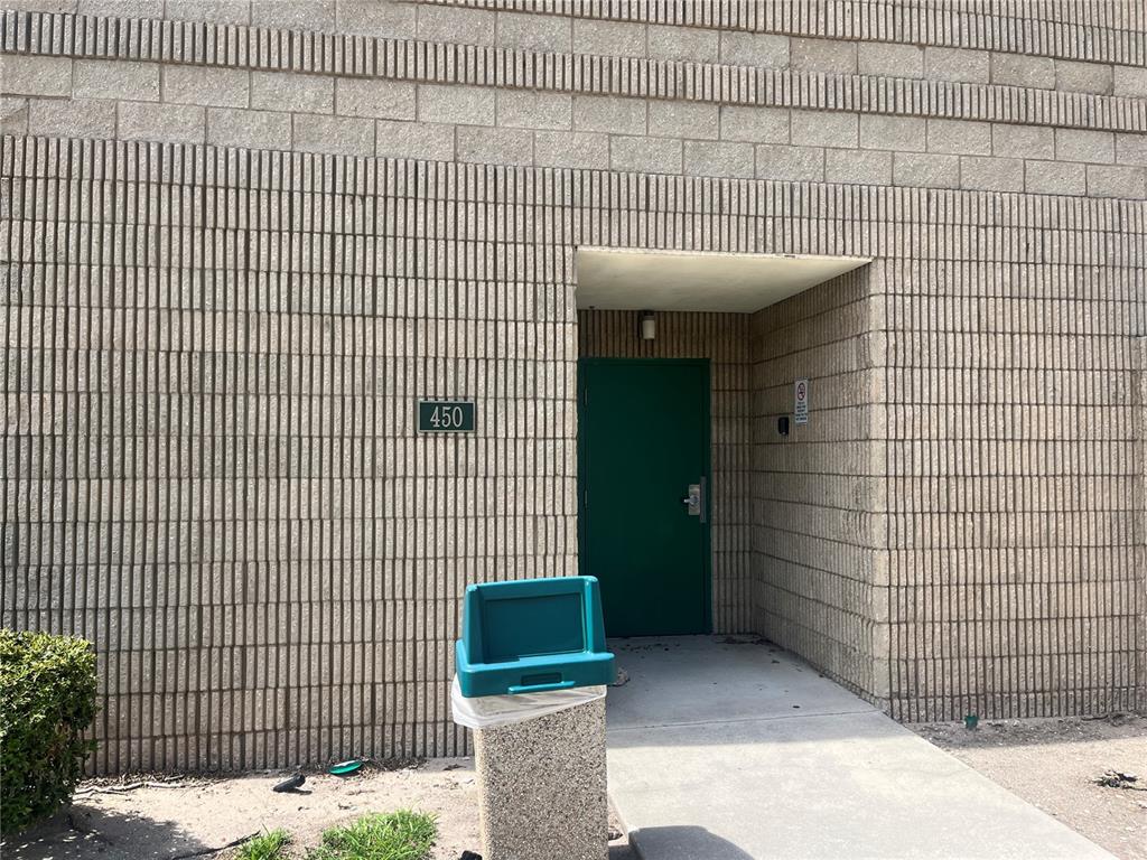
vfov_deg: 53.1
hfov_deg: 67.3
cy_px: 430
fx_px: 862
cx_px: 574
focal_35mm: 26
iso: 50
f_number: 1.6
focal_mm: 5.1
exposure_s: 1/1477
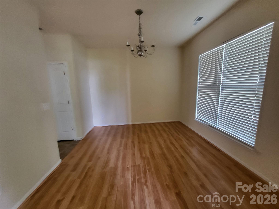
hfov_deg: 106.2
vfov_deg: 89.9
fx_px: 105
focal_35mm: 13
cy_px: 104
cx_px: 140
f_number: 2.2
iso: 320
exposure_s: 1/40
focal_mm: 1.74
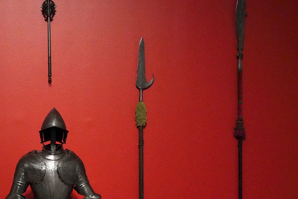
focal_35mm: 51
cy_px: 135
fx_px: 422
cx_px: 50
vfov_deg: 26.3
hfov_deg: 37.2
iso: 8000
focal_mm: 29
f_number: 5.6
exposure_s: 1/100
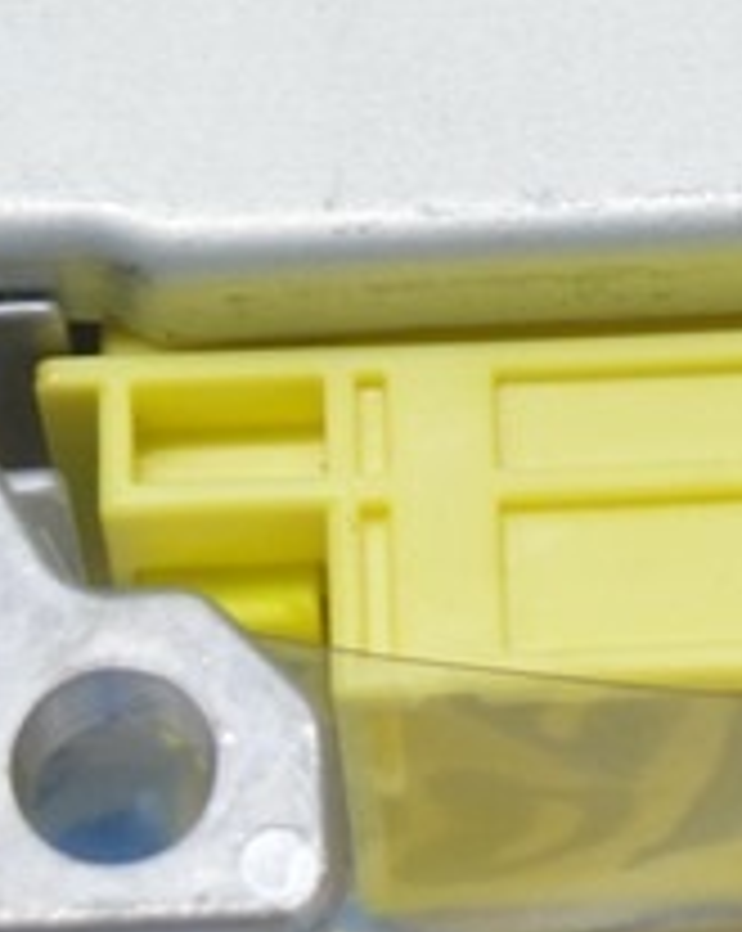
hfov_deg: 5.5
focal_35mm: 279
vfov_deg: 6.9
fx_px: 7676
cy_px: -394
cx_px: 562
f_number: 5.6
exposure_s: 1/20
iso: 400
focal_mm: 40
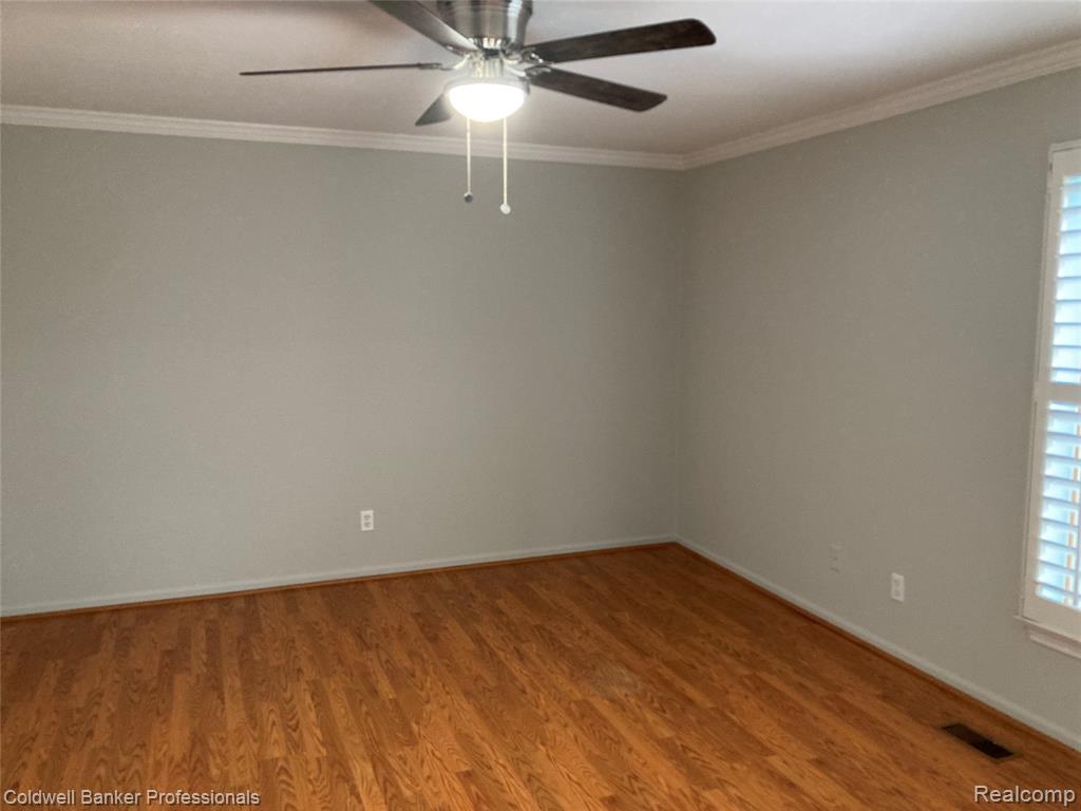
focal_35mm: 28
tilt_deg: -5.3
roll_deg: -1.0
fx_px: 874
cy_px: 406
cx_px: 540
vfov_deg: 49.7
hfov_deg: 63.4
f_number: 1.8
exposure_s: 1/32
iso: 400
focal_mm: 3.99
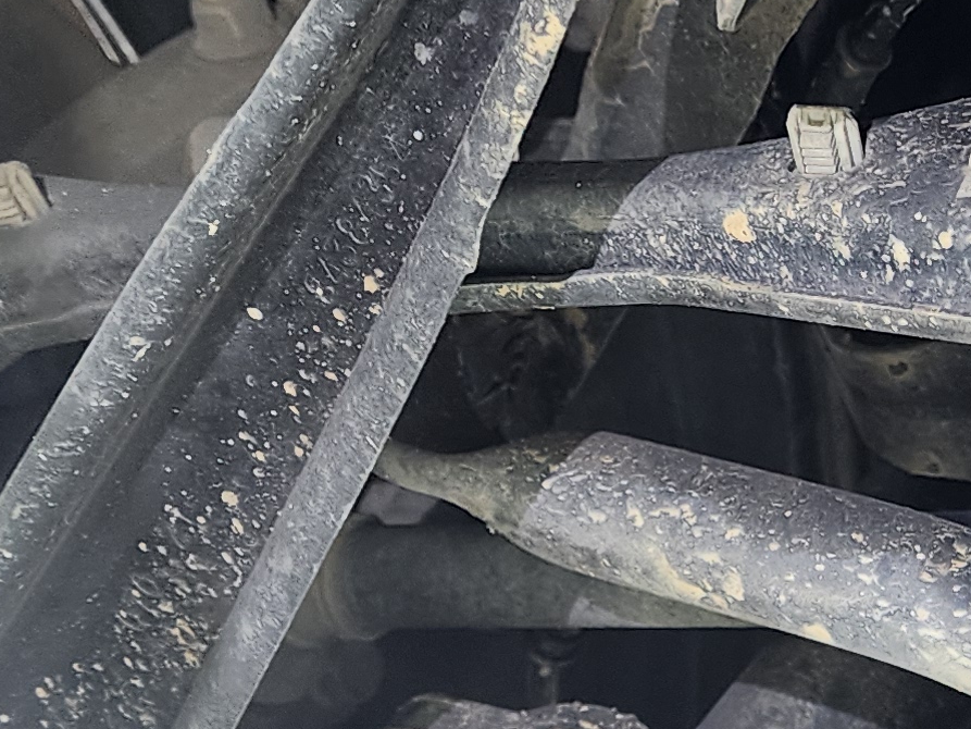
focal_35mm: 103
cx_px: 1035
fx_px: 2890
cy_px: 782
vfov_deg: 14.1
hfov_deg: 18.4
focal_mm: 6.4
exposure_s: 1/120
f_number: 1.8
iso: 100
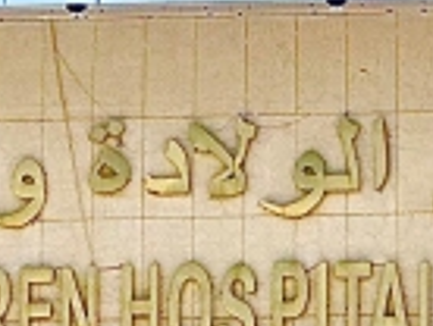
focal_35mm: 557
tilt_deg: +9.5
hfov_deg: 3.6
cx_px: 82
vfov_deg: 2.7
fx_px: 6979
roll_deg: -0.5
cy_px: 439
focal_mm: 9
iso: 32
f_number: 2.8
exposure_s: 1/853
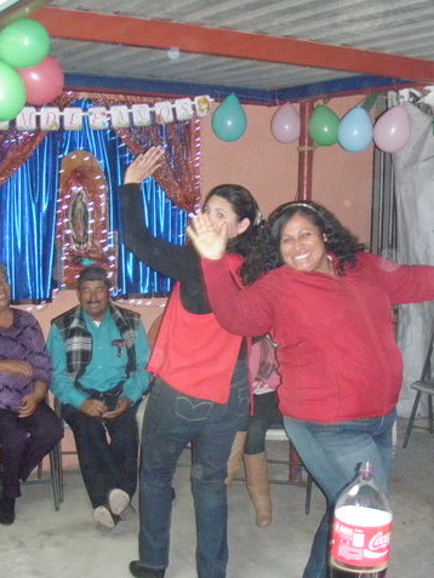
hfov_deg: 28.5
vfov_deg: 37.5
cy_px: 290
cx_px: 249
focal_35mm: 51
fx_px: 852
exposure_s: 1/30
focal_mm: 6.7
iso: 800
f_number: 3.5
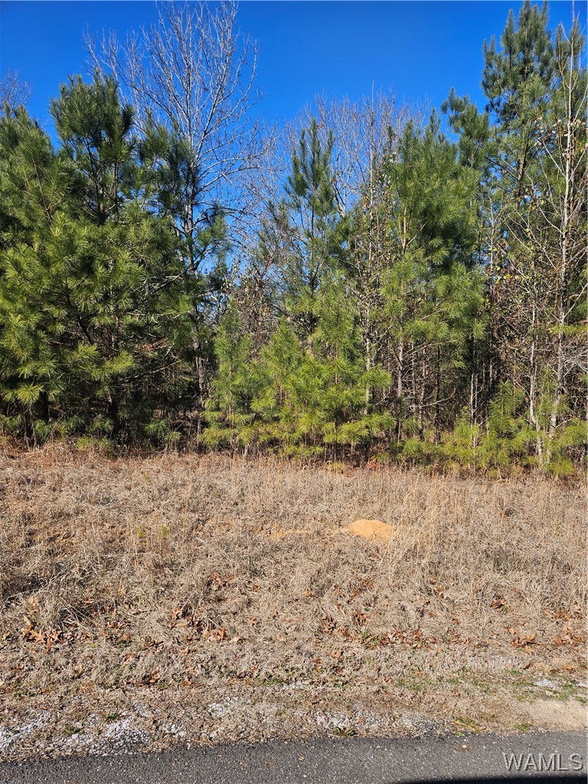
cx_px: 294
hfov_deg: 58.9
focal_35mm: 23
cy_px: 392
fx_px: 521
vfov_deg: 73.9
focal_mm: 5.4
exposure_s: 1/1300
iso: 25
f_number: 1.8
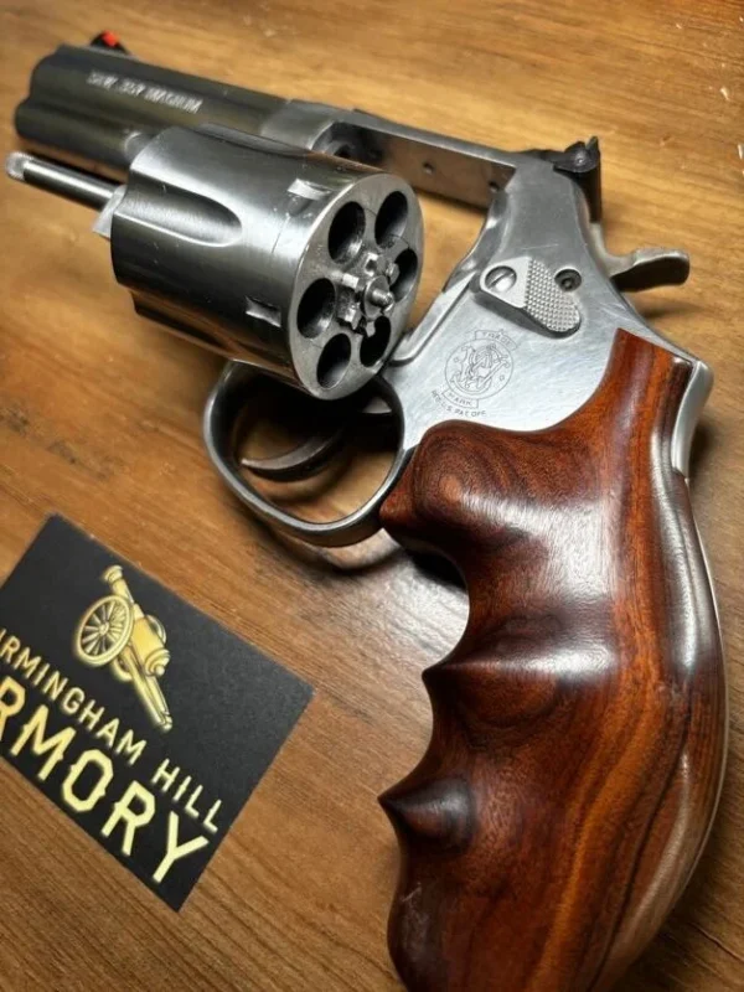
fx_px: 745
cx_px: 372
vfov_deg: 67.3
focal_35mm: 26
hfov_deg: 53.1
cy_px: 496
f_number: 1.6
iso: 125
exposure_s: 1/60
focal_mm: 5.96
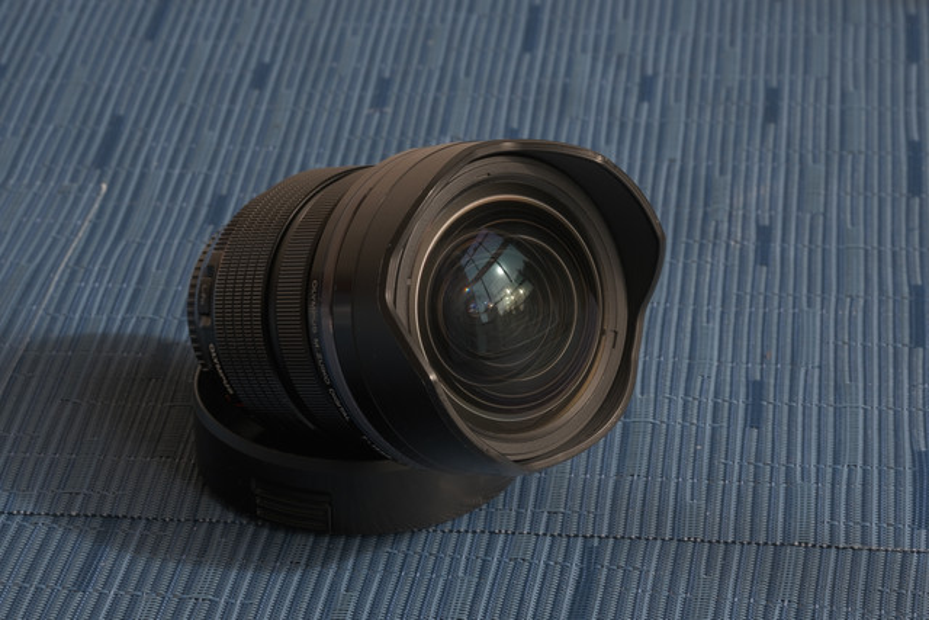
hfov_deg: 15.2
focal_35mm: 135
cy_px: 310
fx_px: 3484
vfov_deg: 10.2
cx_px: 464
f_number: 16
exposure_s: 1/6.5
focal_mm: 90
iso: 160
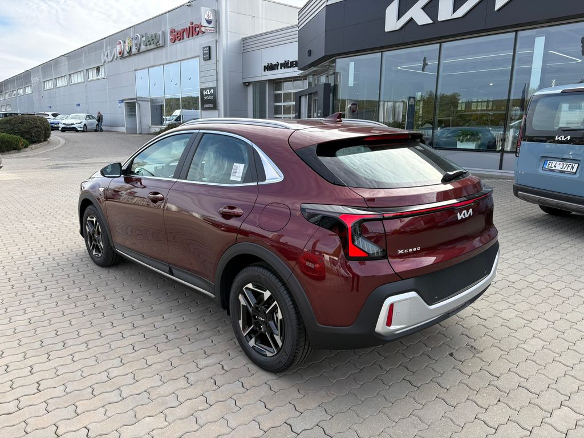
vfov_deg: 53.1
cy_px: 219
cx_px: 292
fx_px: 439
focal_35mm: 26
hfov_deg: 67.3
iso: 64
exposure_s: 1/1048
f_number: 1.6
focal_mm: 5.96
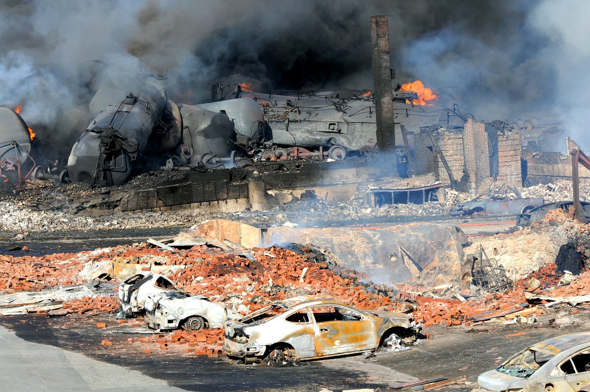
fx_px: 1719
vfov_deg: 13.0
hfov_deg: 19.5
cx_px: 295
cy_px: 196
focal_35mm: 105
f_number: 9
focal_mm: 70
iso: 200
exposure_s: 1/320
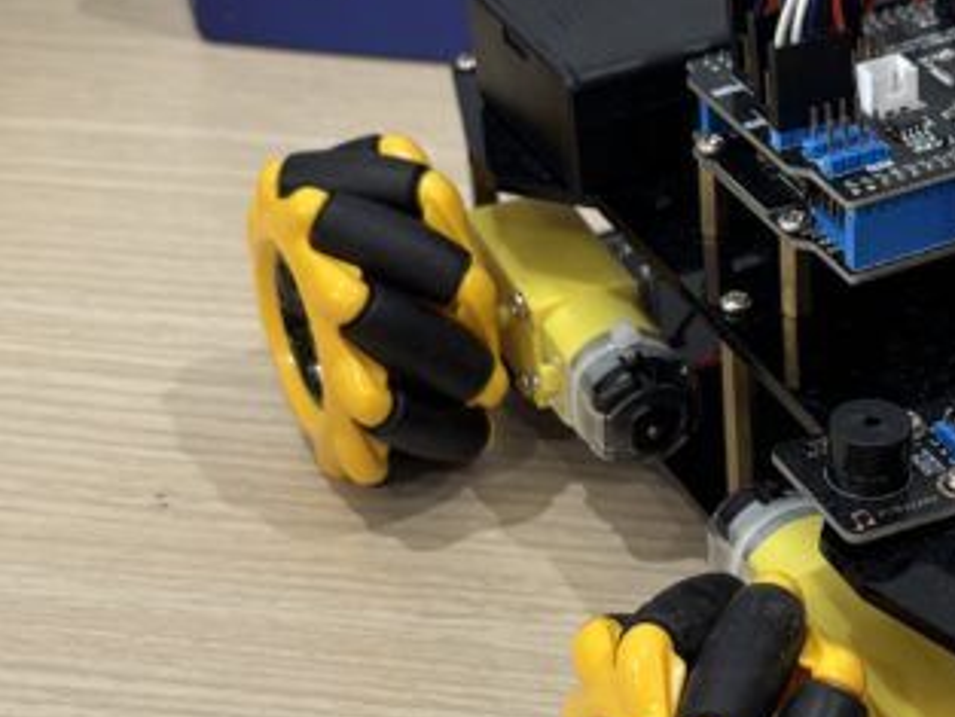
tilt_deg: -32.1
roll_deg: -1.1
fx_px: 2346
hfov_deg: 22.1
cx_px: 973
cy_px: 268
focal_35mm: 85
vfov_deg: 17.4
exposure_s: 1/50
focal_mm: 5.96
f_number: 1.6
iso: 100
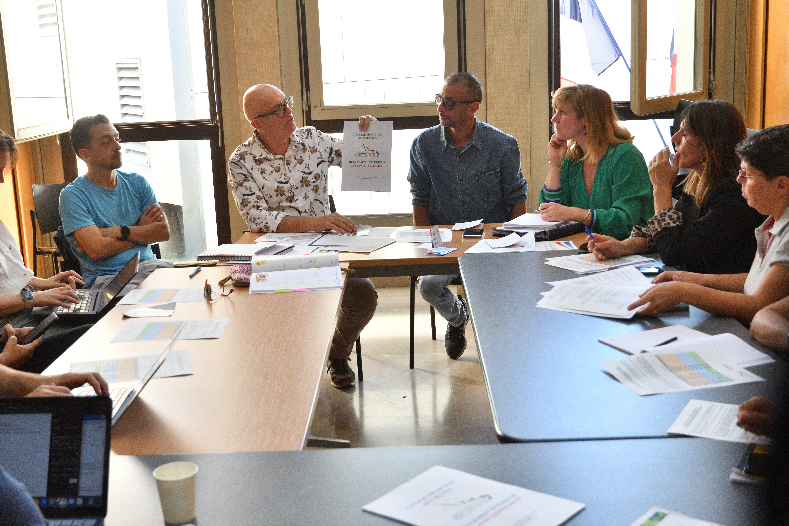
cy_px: 263
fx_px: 1008
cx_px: 394
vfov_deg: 29.2
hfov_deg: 42.7
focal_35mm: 46
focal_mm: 31
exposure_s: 1/250
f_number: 5
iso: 1800
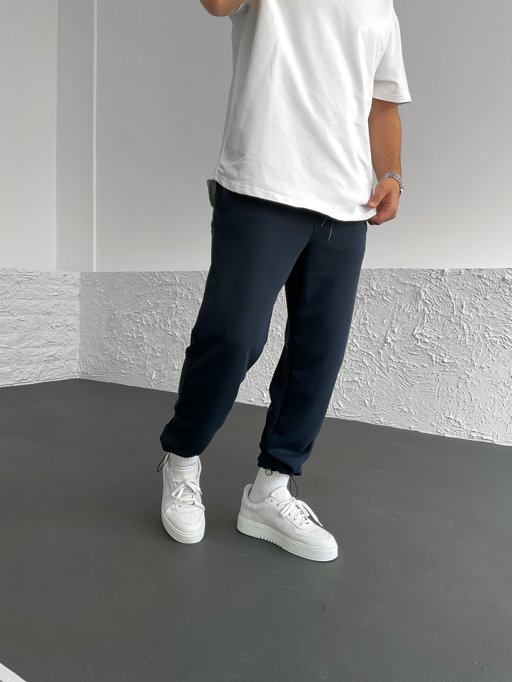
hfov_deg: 48.2
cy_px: 341
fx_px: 572
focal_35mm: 29
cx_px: 256
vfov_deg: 61.7
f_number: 1.8
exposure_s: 1/120
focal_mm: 3
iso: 40
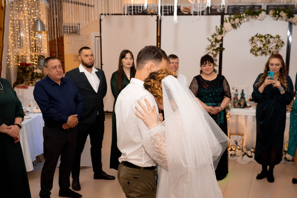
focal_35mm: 47
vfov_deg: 28.4
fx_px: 388
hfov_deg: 41.8
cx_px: 168
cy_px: 134
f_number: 4
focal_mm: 21.4
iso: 1600
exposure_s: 1/160
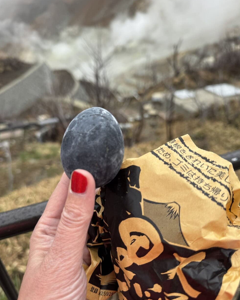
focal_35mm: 26
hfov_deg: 54.9
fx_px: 231
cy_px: 163
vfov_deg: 65.9
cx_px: 118
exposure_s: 1/1721
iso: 80
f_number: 1.8
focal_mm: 6.8
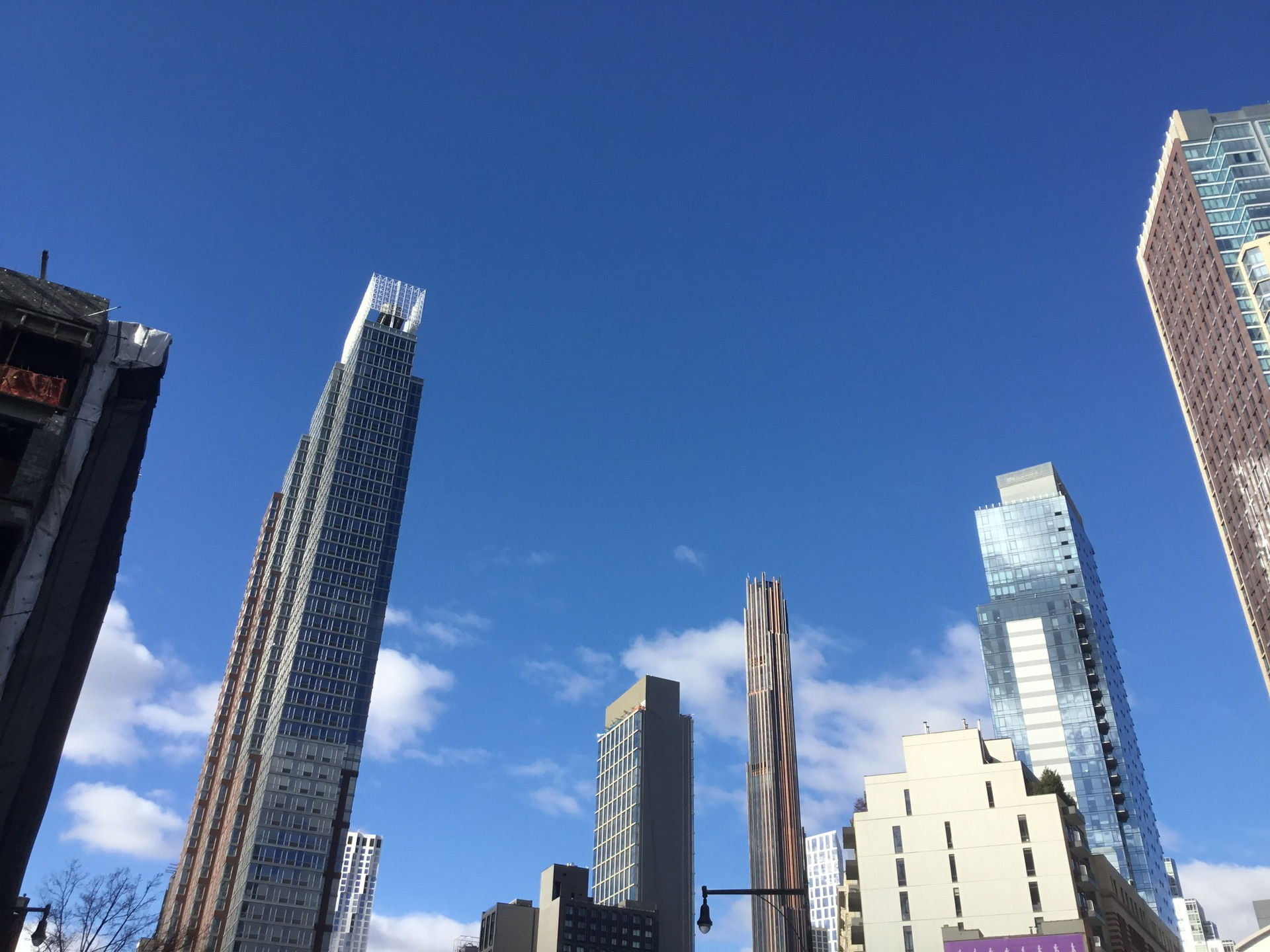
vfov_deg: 45.4
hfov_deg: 58.4
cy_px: 476
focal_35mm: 31
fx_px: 1137
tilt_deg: +34.8
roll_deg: -1.5
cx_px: 635
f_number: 2.4
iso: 25
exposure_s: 1/1164
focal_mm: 3.3
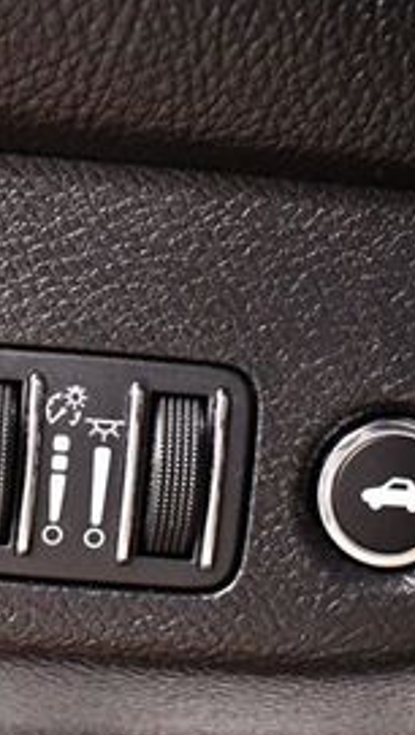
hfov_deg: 13.4
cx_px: -5
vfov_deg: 23.9
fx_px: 1736
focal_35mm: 89
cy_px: 423
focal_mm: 18
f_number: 3.5
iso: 5600
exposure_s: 1/60
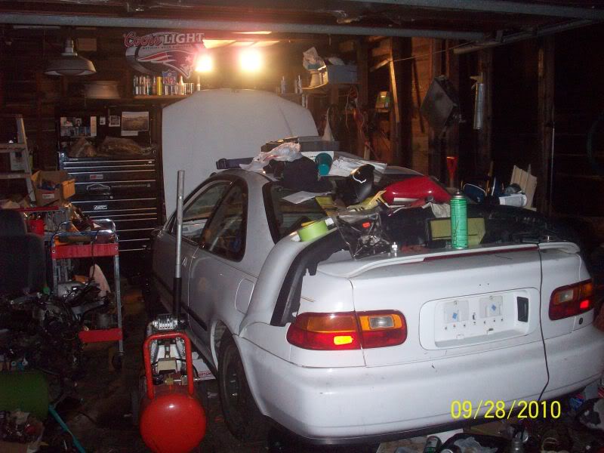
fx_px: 646
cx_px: 302
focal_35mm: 37
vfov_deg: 38.7
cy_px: 226
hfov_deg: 50.1
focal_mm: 6.2
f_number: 2.8
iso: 200
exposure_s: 1/64
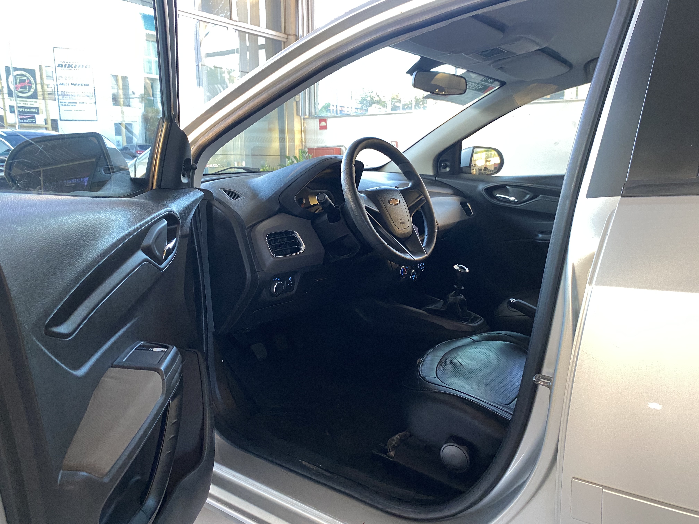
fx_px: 525
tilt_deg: -10.9
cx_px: 350
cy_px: 262
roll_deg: +0.4
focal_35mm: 26
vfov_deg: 53.1
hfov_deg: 67.3
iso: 160
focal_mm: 4.25
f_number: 1.8
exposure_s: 1/60
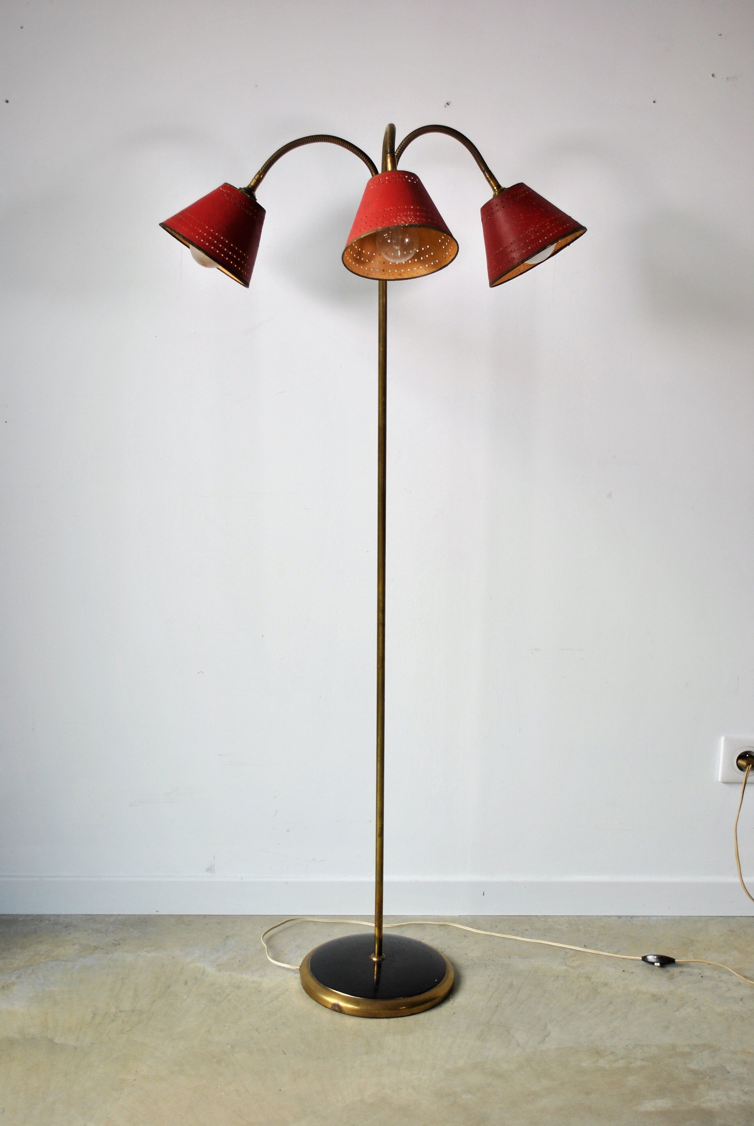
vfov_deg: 38.8
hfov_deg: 26.6
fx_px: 1598
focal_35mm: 51
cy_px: 563
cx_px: 377
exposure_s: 1/160
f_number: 5
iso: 200
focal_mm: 34
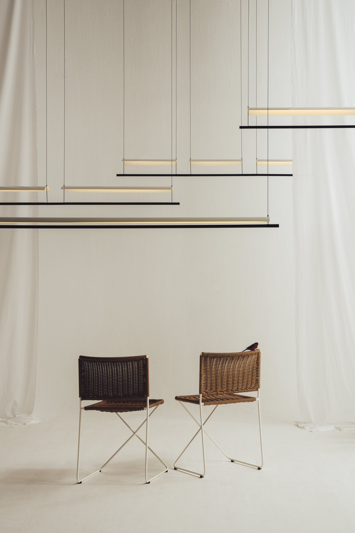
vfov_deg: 28.8
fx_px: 1035
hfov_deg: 19.5
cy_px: 266
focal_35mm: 70
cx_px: 178
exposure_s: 1/125
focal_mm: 70
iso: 250
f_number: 13
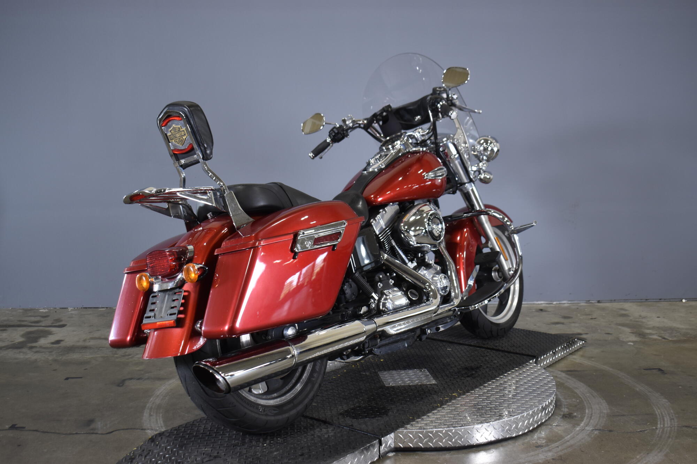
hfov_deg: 47.9
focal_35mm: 40
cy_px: 232
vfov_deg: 33.0
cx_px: 348
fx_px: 784
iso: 400
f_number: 4
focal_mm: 27
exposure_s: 1/40
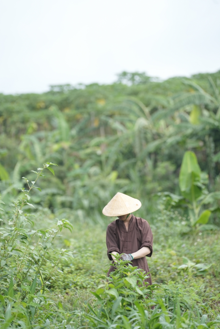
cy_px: 164
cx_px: 110
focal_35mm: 151
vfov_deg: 13.6
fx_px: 1384
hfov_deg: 9.1
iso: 400
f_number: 3.2
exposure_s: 1/1000
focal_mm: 150
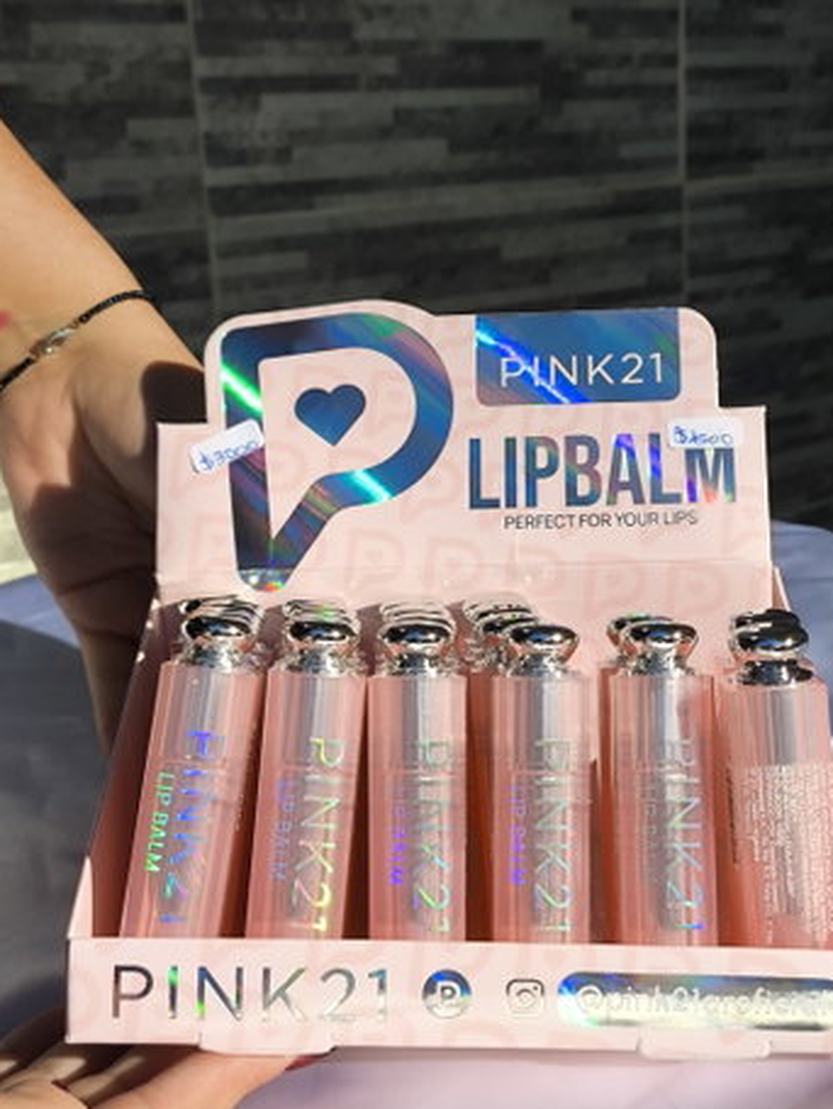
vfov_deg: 39.6
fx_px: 1538
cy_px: 508
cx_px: 460
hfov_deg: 30.3
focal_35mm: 48
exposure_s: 1/1853
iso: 50
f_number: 1.7
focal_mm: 4.71
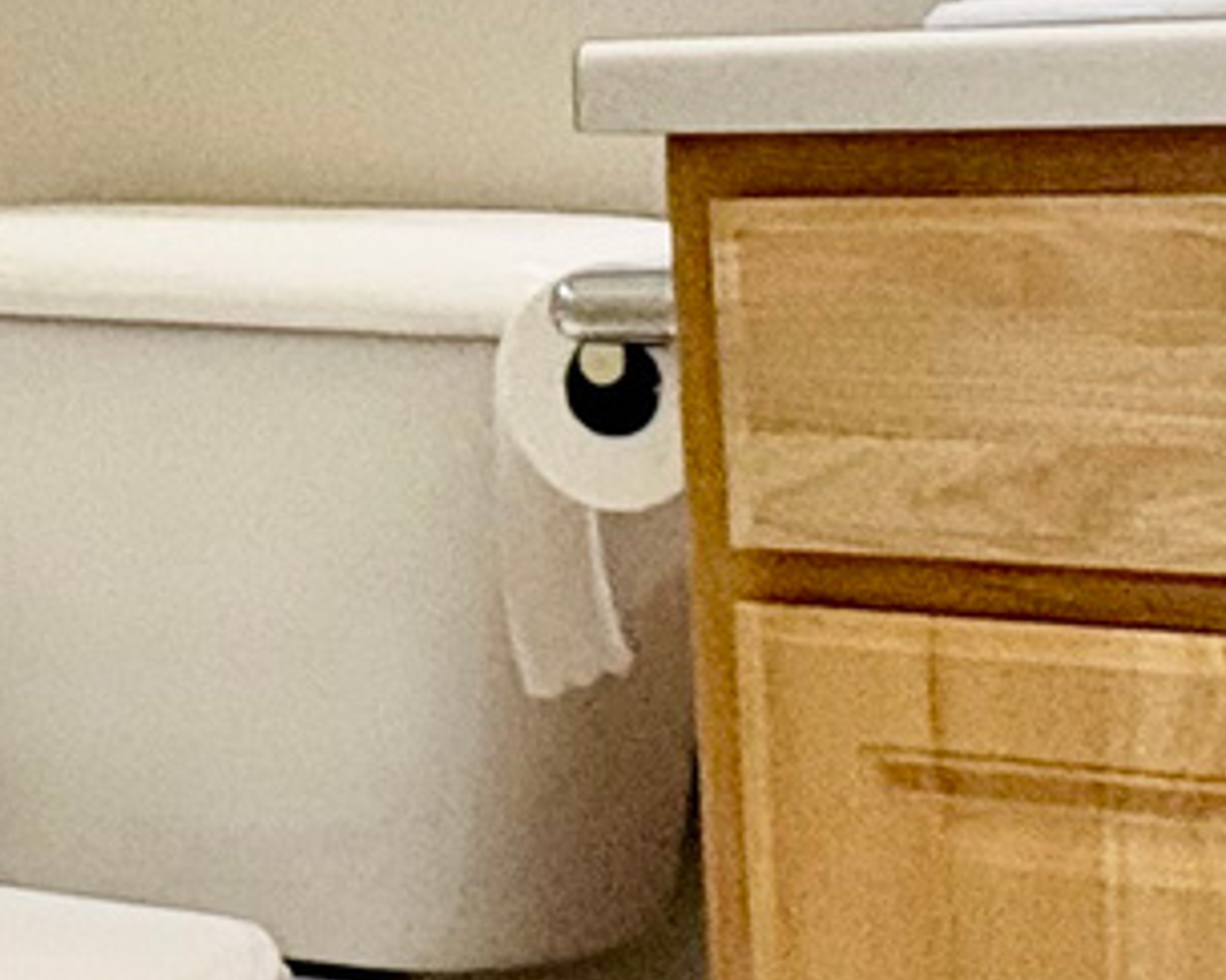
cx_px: -113
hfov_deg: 19.9
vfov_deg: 15.9
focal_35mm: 92
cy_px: -274
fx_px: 3337
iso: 320
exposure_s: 1/120
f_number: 2.2
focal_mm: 2.22
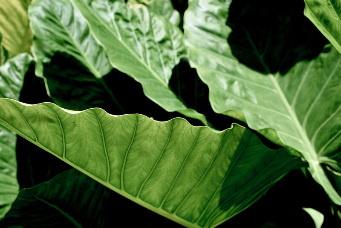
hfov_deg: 33.4
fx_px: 568
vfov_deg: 22.6
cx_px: 170
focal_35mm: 60
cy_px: 114
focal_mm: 40
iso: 250
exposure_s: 1/500
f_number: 8
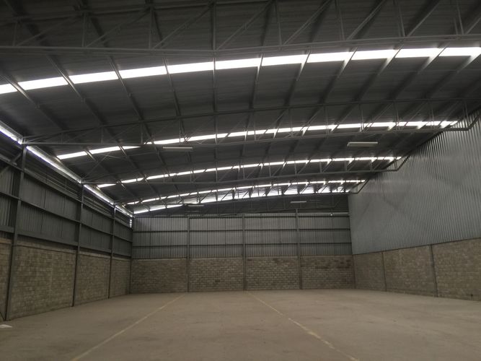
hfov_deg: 61.7
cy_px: 180
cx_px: 240
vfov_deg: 48.2
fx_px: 403
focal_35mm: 29
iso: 40
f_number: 2.2
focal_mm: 4.15
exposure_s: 1/15
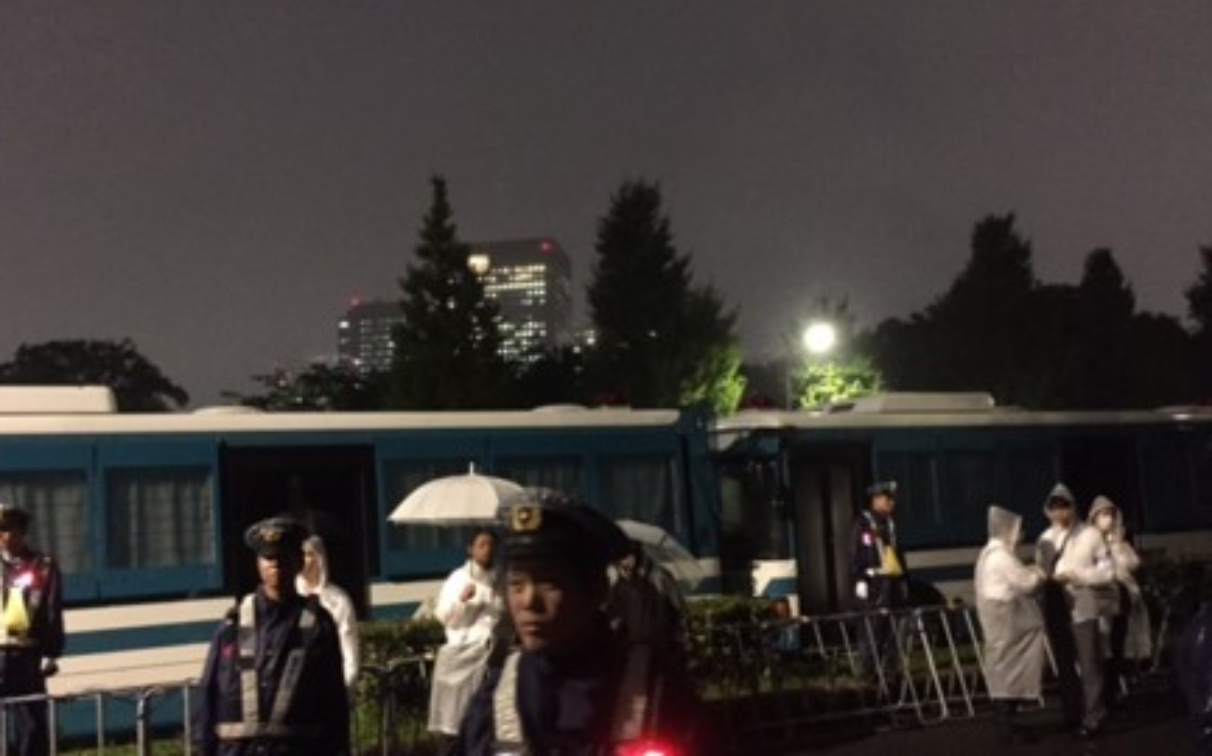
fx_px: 1056
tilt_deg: +9.6
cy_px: 468
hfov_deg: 59.7
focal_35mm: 32
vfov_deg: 39.1
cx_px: 591
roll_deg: -0.9
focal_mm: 4.15
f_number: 2.2
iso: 400
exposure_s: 1/15
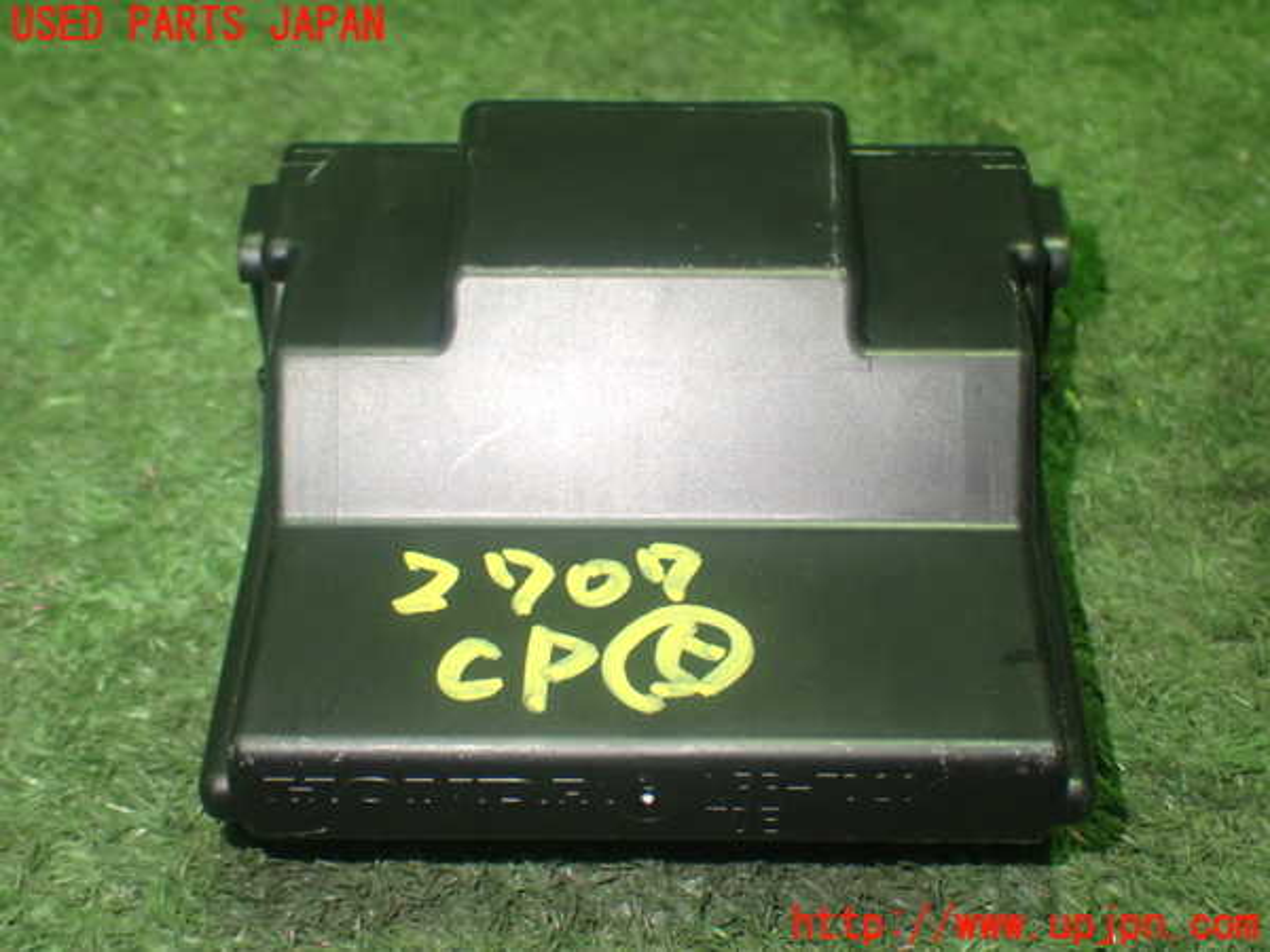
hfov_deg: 38.2
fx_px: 1834
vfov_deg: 29.1
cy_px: 476
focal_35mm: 50
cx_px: 635
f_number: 3.2
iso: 800
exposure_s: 1/40
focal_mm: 9.01
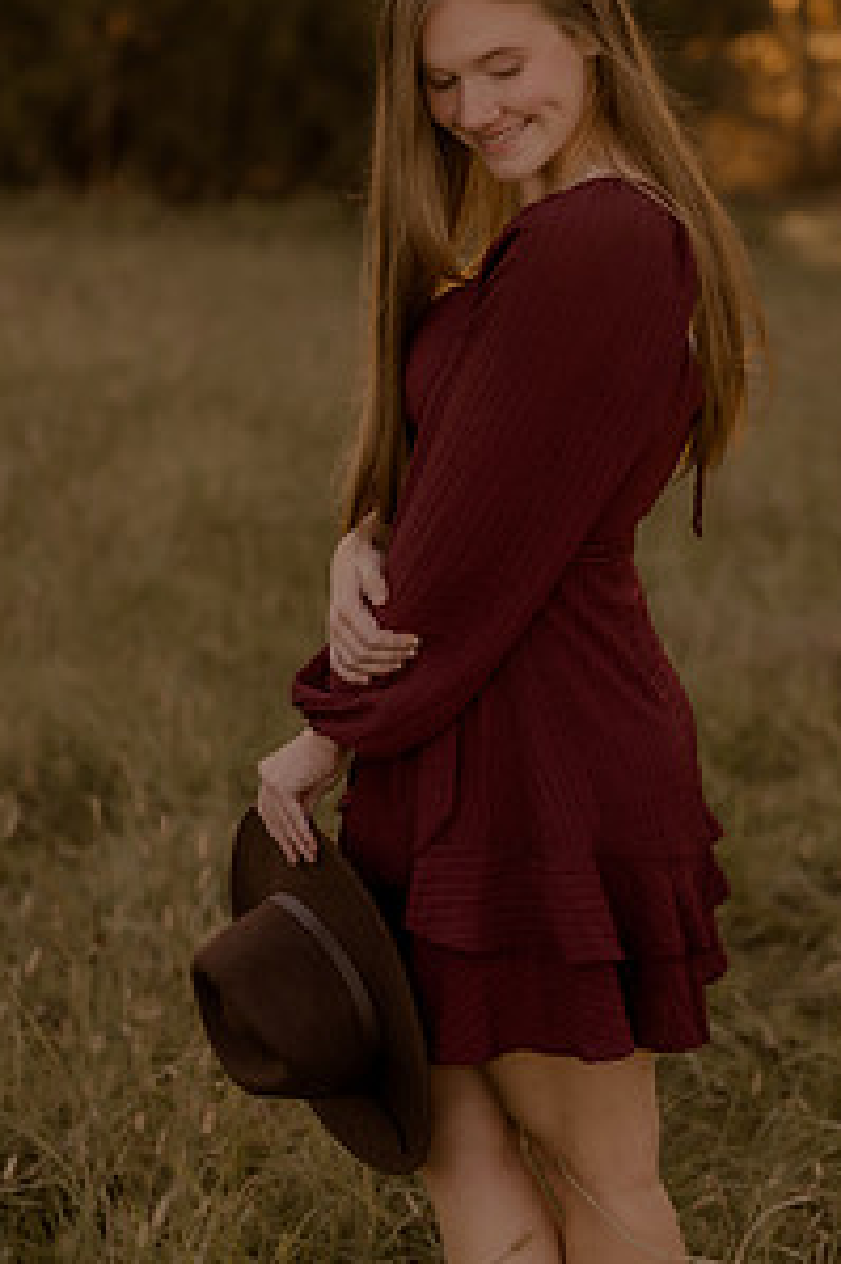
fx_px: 3964
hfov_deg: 12.1
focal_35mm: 113
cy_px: 537
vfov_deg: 18.1
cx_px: 524
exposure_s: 1/800
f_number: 1.8
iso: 250
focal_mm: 50
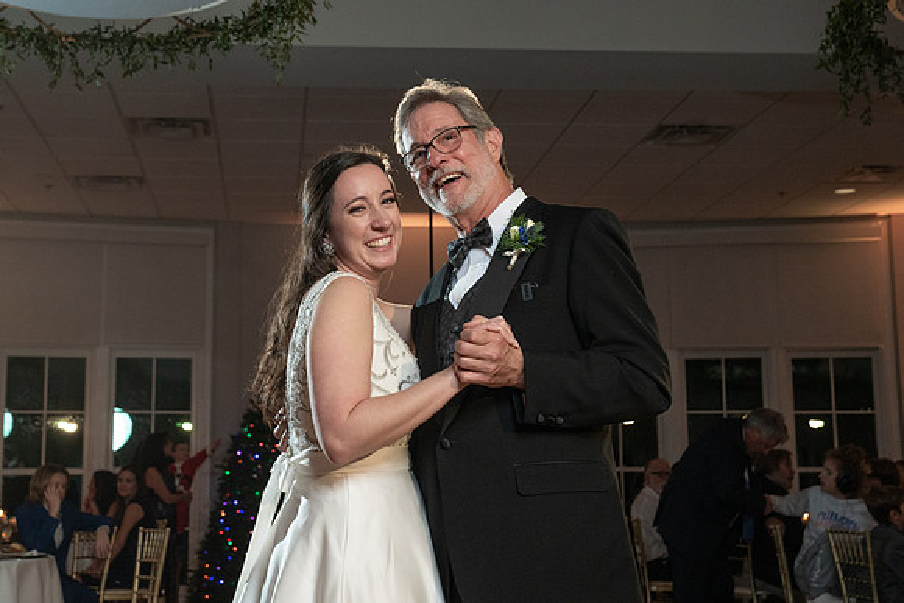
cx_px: 373
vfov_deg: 23.6
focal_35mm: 58
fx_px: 1446
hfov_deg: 34.6
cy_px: 285
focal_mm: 48
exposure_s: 1/200
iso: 2000
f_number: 5.6
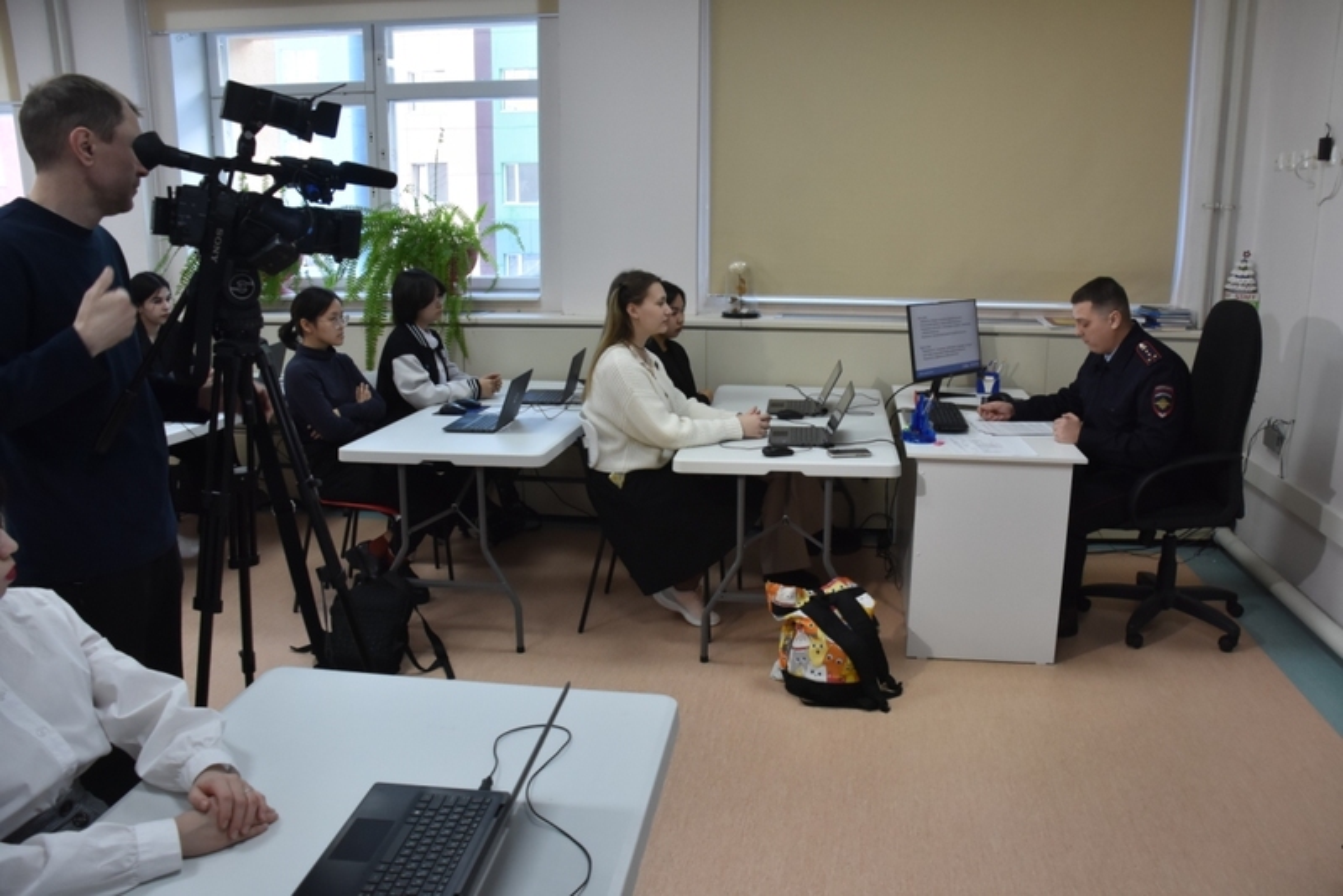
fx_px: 1008
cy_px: 448
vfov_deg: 48.0
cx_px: 672
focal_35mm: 27
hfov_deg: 67.4
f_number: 5
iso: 800
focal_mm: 18
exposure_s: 1/100
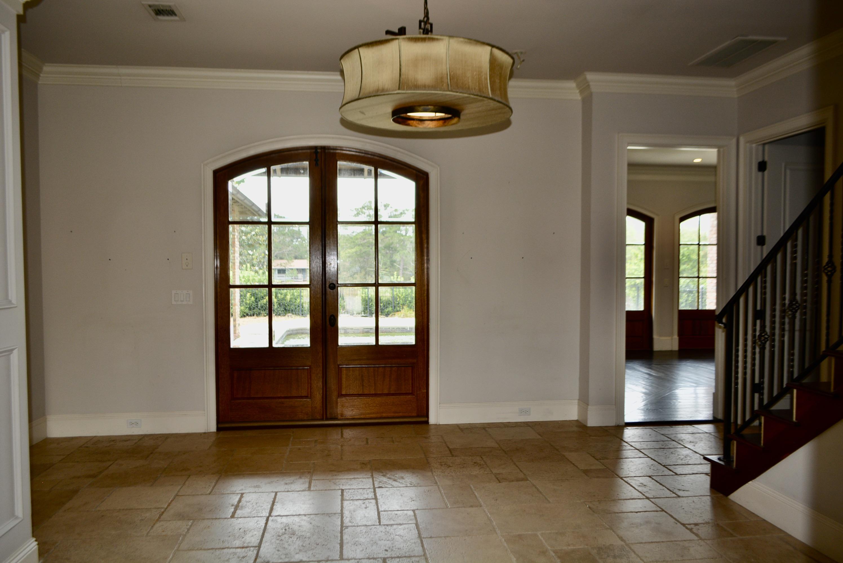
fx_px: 633
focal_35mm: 27
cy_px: 282
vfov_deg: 48.0
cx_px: 422
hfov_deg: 67.3
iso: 100
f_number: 3.5
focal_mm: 18
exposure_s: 1/100
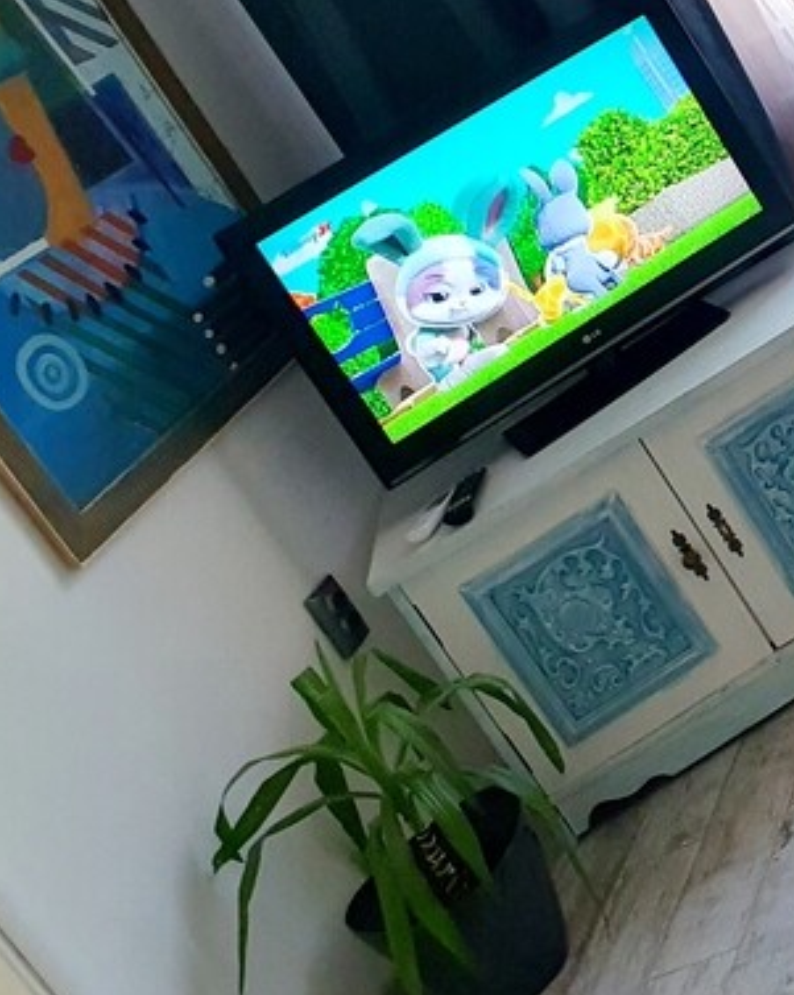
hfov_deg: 20.0
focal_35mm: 69
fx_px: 2029
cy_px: 77
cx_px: 1084
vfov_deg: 26.5
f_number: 2.4
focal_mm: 4.32
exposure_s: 1/50
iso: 200
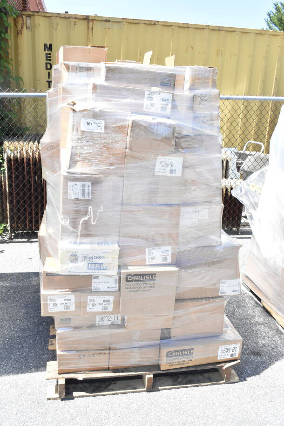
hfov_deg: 43.6
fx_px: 355
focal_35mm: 30
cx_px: 142
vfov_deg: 61.9
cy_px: 213
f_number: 11
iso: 1600
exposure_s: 1/500
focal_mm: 20
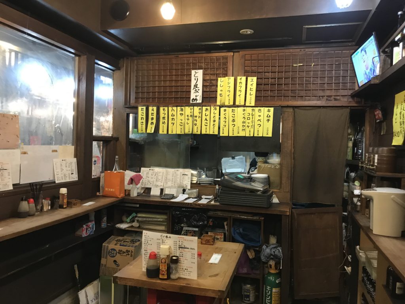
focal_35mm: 28
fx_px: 328
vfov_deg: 49.7
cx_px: 202
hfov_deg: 63.4
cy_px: 152
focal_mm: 3.99
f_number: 1.8
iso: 100
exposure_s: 1/17
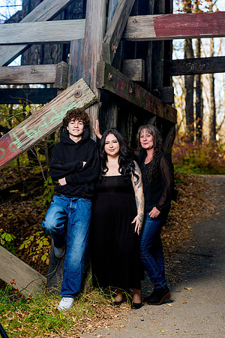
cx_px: 112
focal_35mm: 66
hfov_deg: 20.6
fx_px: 619
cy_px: 169
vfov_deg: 30.5
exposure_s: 1/200
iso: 250
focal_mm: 66
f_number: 2.8
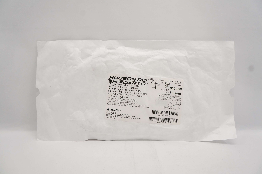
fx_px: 196
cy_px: 87
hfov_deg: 67.4
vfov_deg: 47.8
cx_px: 131
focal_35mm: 27
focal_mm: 18
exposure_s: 1/200
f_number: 6.3
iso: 800
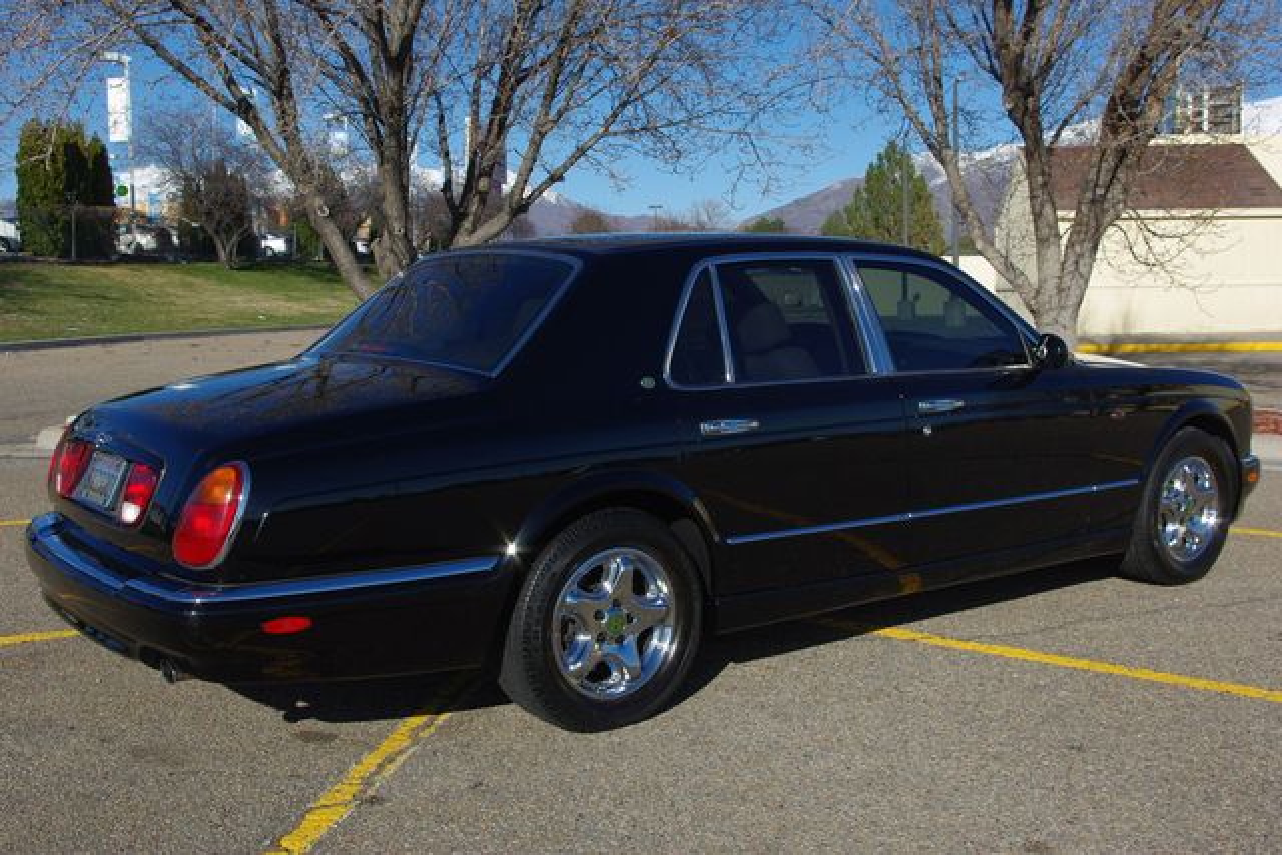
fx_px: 1389
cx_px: 641
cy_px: 428
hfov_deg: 49.5
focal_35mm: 39
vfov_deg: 34.2
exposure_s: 1/350
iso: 100
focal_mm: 26.25
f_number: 8
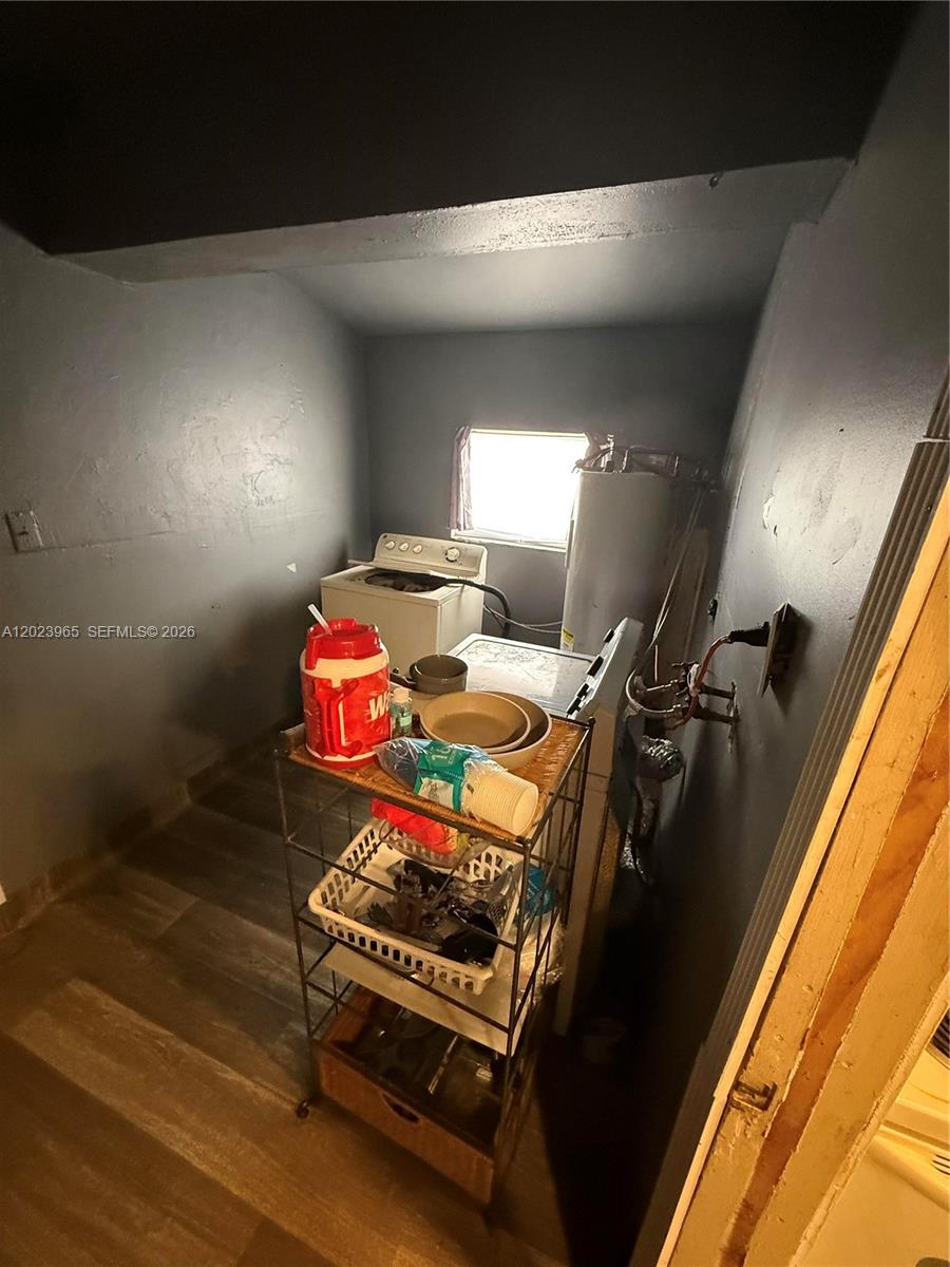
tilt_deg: -20.3
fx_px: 512
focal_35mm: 14
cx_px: 475
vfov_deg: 102.1
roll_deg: -3.8
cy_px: 634
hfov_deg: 85.7
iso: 800
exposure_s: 1/60
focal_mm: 2.22
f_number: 2.2
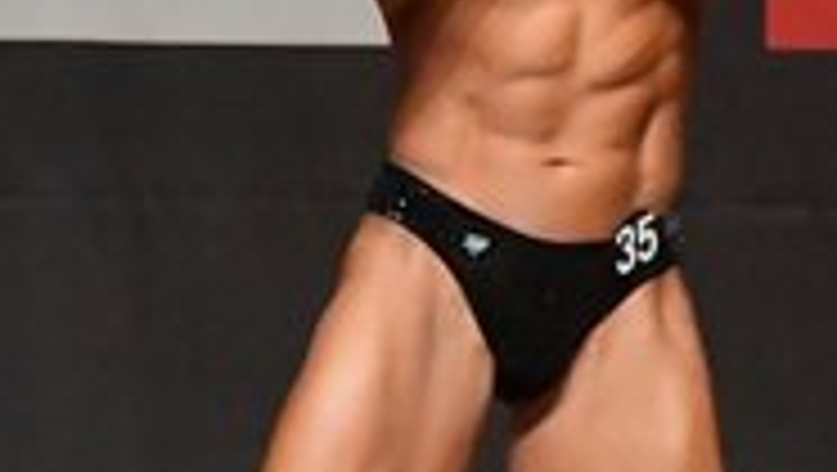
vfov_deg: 1.1
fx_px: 24723
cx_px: 664
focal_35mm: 1113
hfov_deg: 1.9
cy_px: 369
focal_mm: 170
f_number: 5.6
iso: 12800
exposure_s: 1/400
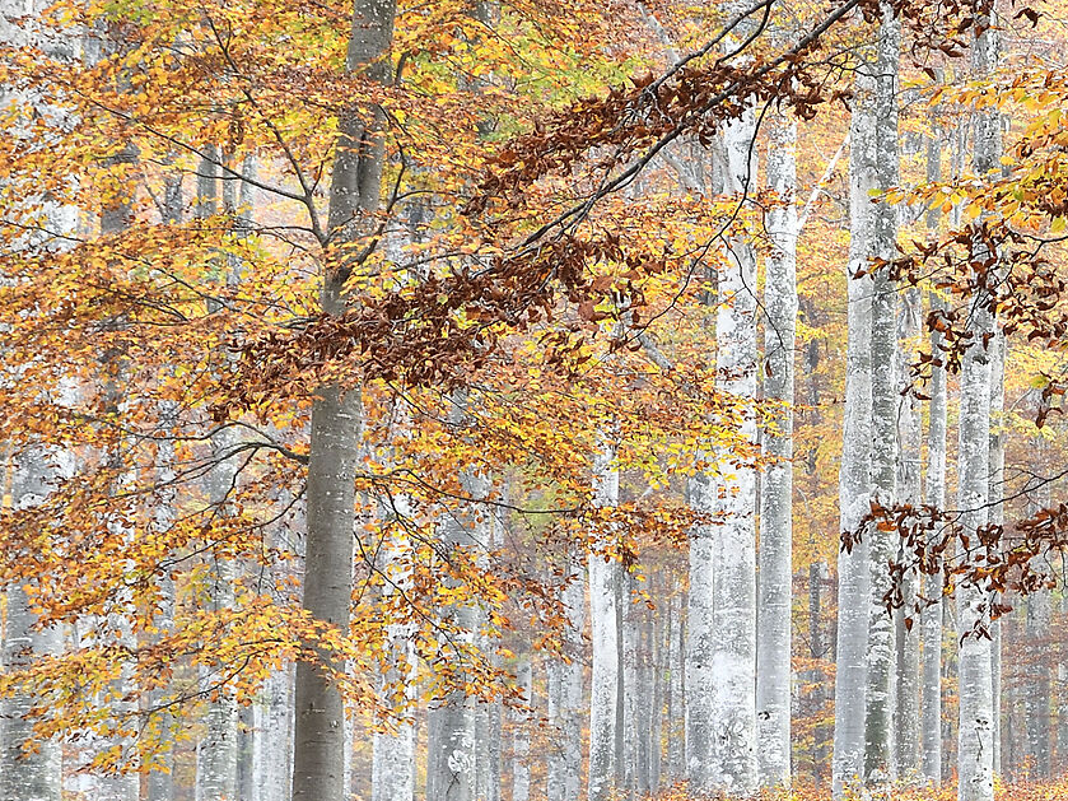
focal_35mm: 231
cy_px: 401
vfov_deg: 6.4
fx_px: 7126
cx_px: 1222
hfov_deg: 8.5
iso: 100
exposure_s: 1/8
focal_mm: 56
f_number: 9
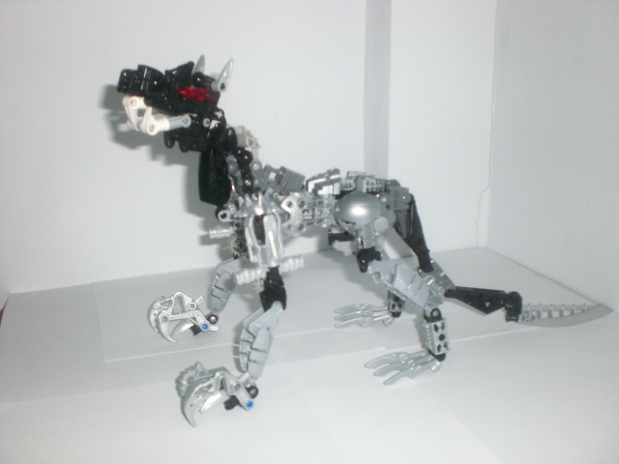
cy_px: 232
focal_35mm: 38
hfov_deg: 49.0
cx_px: 310
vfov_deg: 37.7
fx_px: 680
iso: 200
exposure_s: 1/60
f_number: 3.1
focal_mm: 6.3
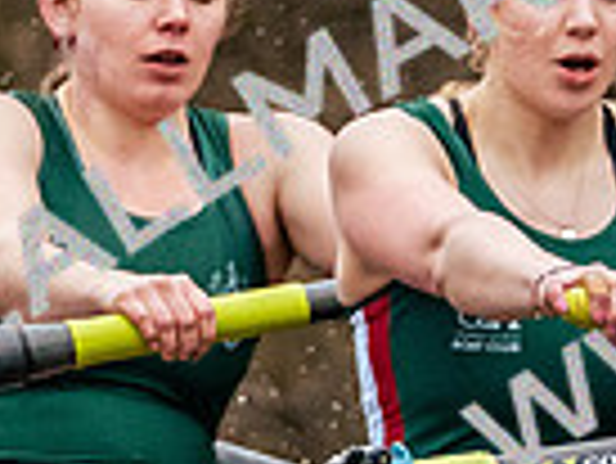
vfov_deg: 0.4
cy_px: 547
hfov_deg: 0.5
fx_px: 65099
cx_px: 135
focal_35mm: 3655
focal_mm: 600
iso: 4000
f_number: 6.3
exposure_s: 1/2000
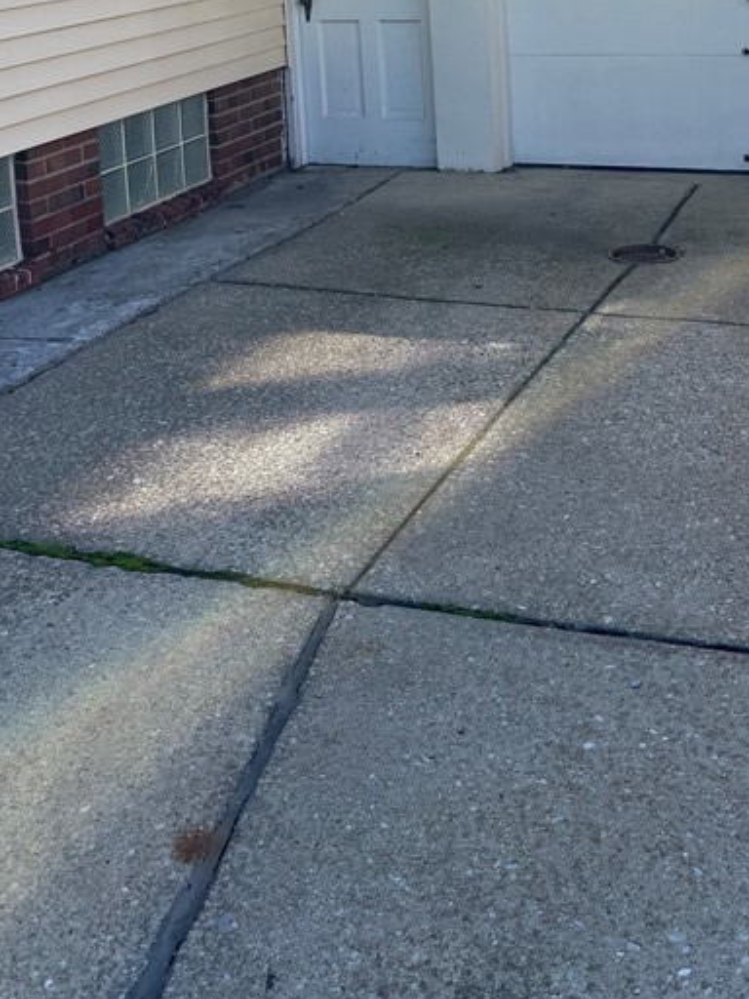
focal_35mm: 48
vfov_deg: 36.6
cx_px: 515
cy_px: 57
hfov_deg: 30.0
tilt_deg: -9.0
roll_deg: +2.4
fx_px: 1385
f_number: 1.78
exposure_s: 1/1425
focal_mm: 6.76
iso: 80
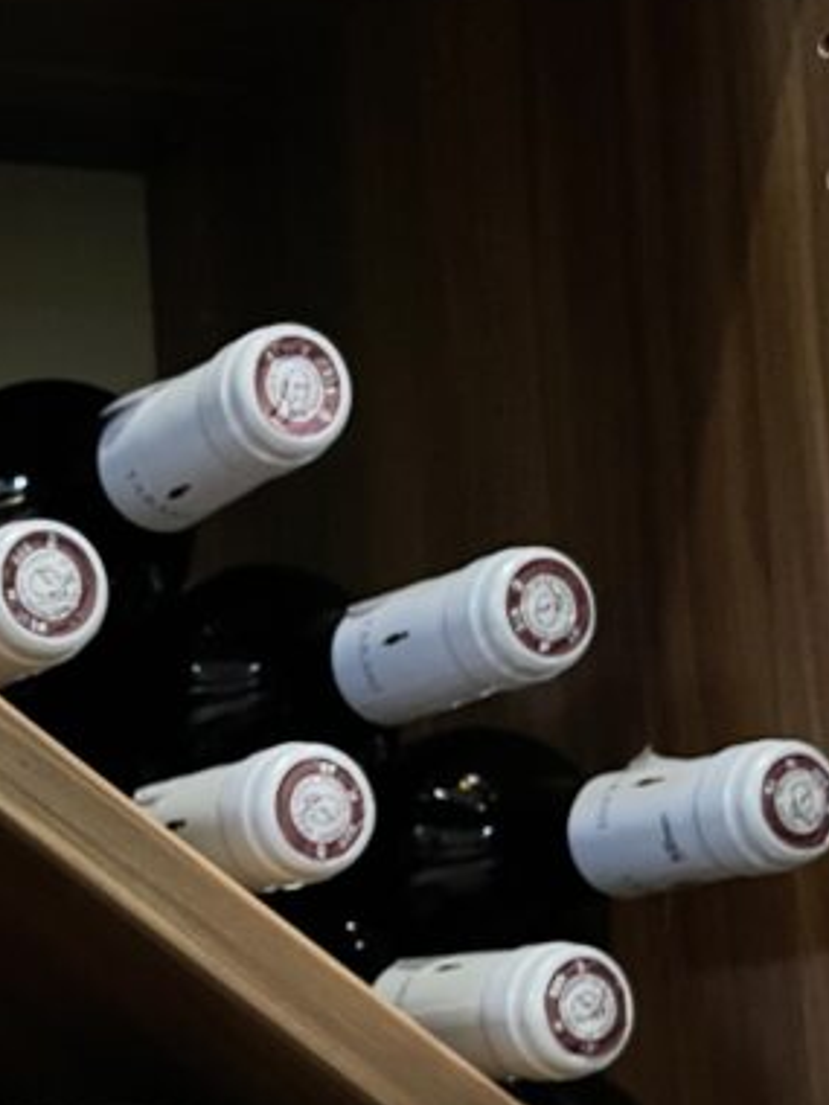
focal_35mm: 70
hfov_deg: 19.4
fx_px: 2235
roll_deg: +3.6
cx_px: -241
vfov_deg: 26.9
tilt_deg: +3.2
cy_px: 980
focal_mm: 4.2
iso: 400
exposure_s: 1/60
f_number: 1.6
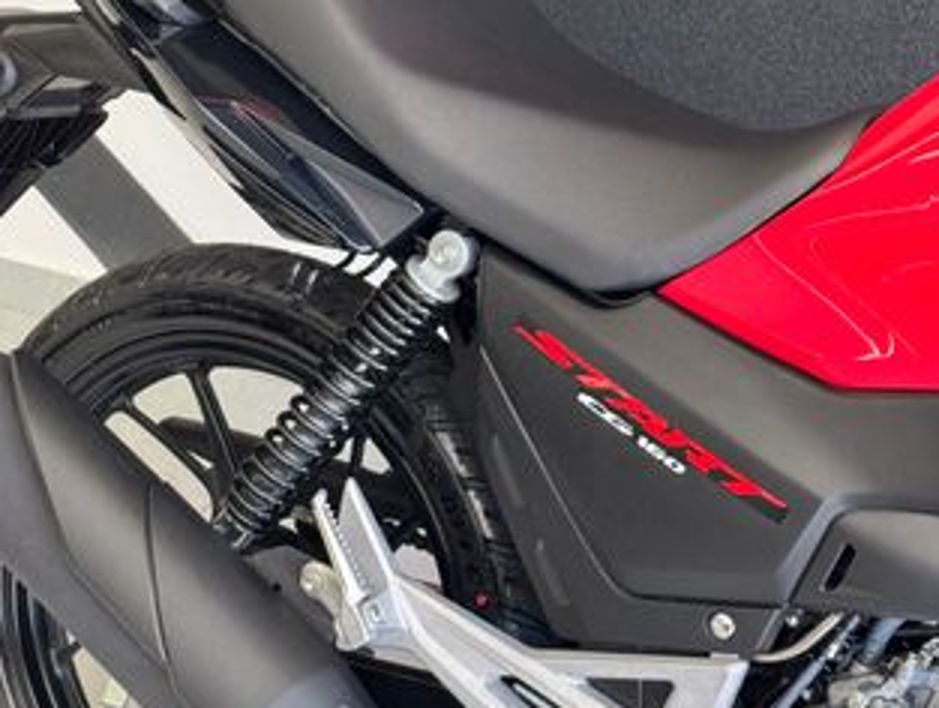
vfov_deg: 20.5
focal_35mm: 72
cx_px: 363
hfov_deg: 26.9
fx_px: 1957
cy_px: 384
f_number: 1.78
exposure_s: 1/60
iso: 100
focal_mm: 6.76
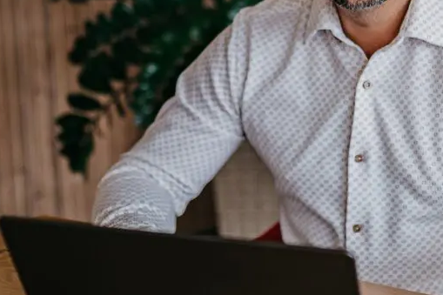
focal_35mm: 55
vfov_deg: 24.5
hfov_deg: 35.6
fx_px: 677
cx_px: 325
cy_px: 101
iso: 400
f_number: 1.8
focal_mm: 35
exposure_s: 1/250
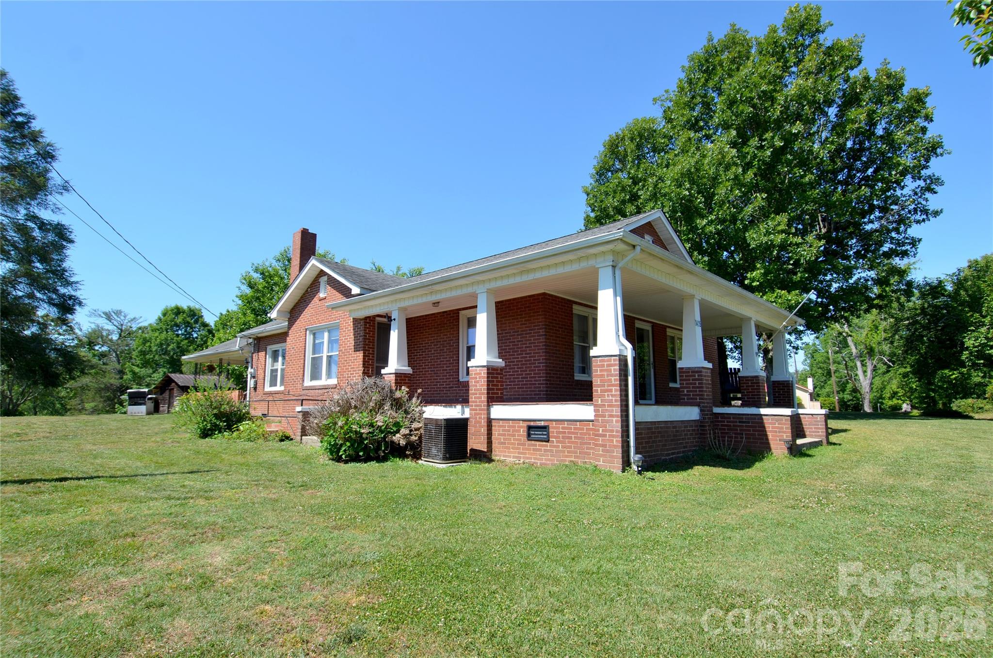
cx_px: 496
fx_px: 495
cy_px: 329
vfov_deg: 67.1
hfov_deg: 90.1
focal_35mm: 18
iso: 110
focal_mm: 12
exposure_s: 1/250
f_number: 8
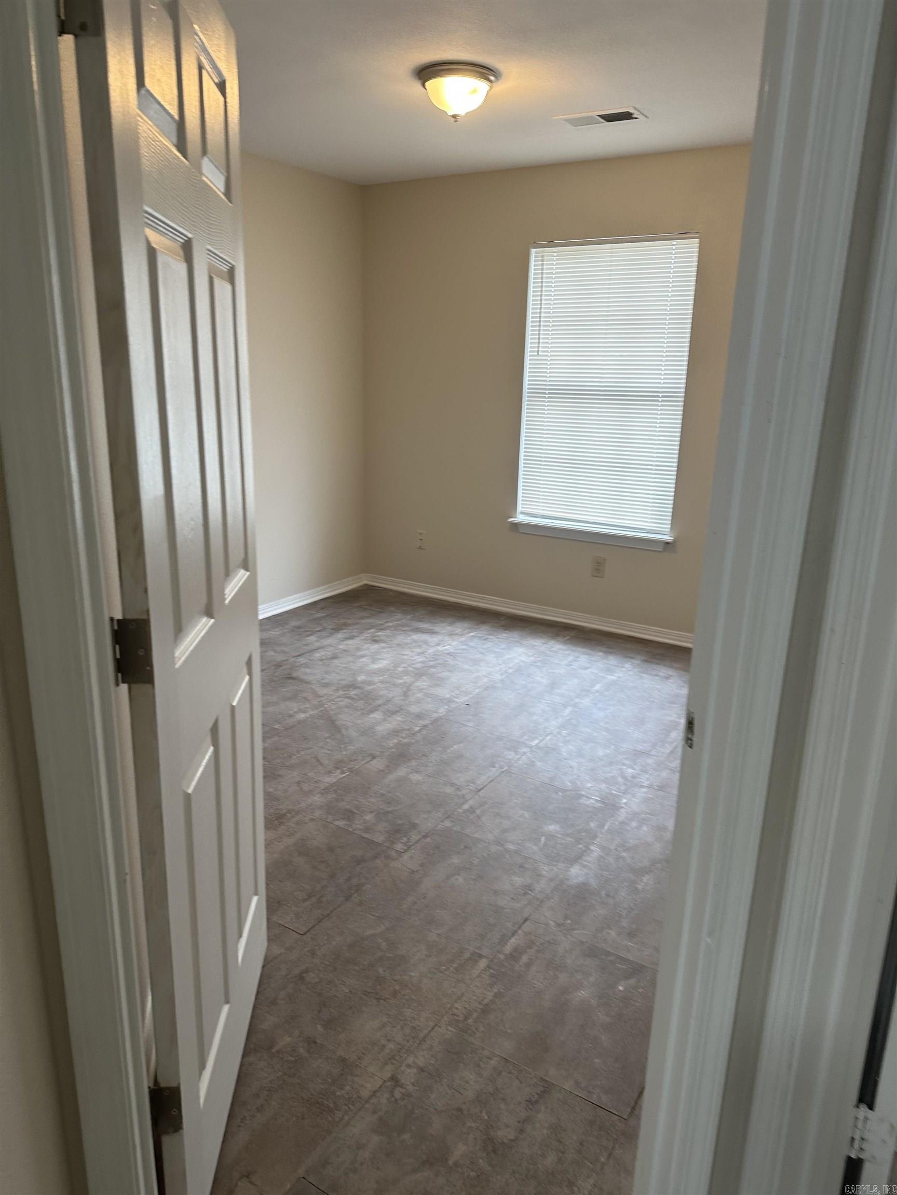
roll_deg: -2.2
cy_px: 598
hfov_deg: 56.8
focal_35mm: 24
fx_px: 829
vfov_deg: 71.6
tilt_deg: -14.9
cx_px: 448
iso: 160
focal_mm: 6.86
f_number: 1.78
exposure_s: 1/60
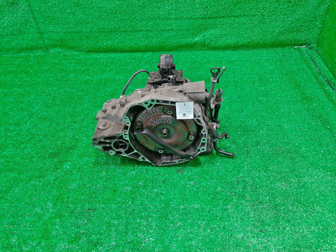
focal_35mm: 26
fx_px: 252
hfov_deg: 67.3
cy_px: 126
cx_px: 168
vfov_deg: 53.1
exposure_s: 1/50
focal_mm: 3.93
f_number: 1.7
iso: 143
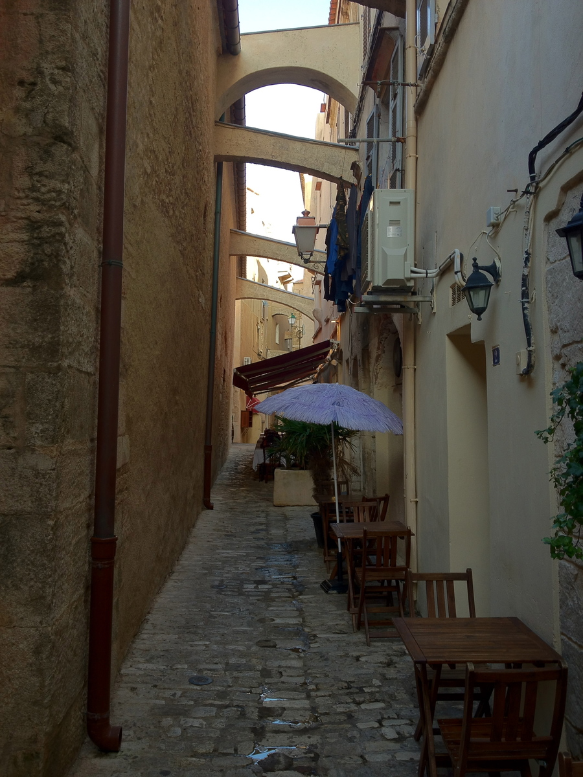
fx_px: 786
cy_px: 388
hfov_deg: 40.7
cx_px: 292
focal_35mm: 35
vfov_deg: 52.6
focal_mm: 4.28
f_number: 2.4
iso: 64
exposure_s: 1/60
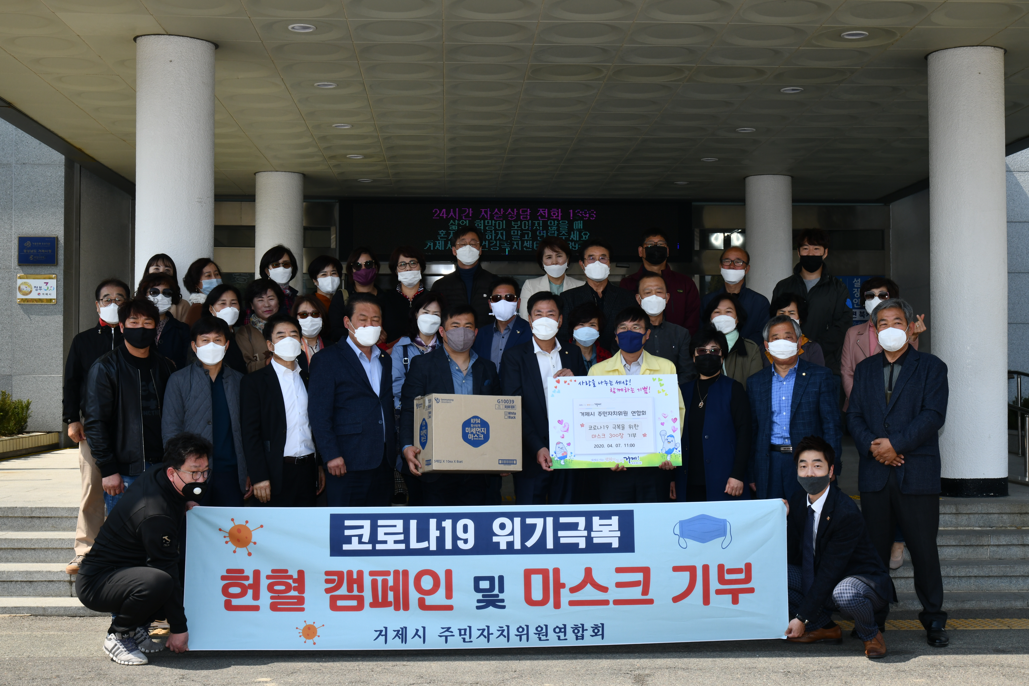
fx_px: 1429
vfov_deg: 27.0
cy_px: 343
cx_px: 514
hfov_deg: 39.6
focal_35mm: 50
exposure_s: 1/250
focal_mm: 50
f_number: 14
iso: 400
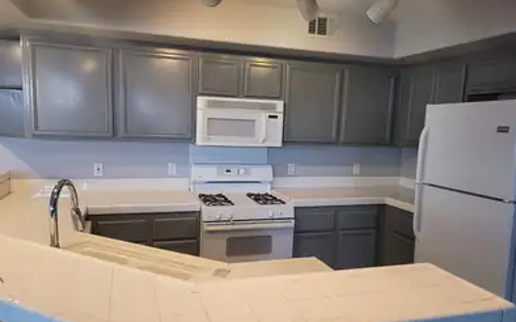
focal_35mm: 28
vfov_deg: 44.5
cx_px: 257
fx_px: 394
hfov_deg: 66.5
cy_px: 171
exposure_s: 1/120
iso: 320
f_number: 1.8
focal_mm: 5.4
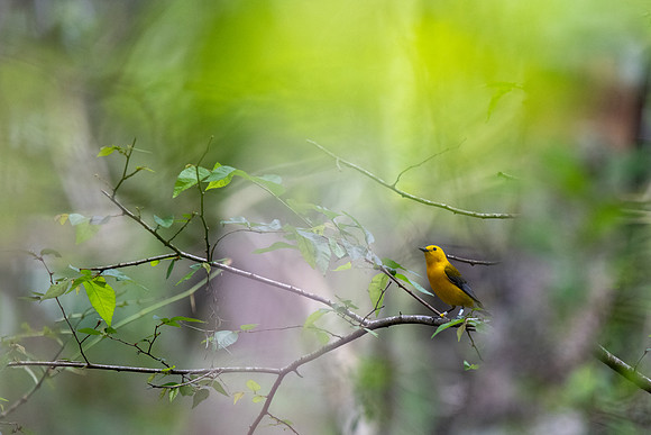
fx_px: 15433
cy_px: 284
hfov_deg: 2.4
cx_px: 440
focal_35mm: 853
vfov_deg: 1.6
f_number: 6.3
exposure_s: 1/1250
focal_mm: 600
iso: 1250
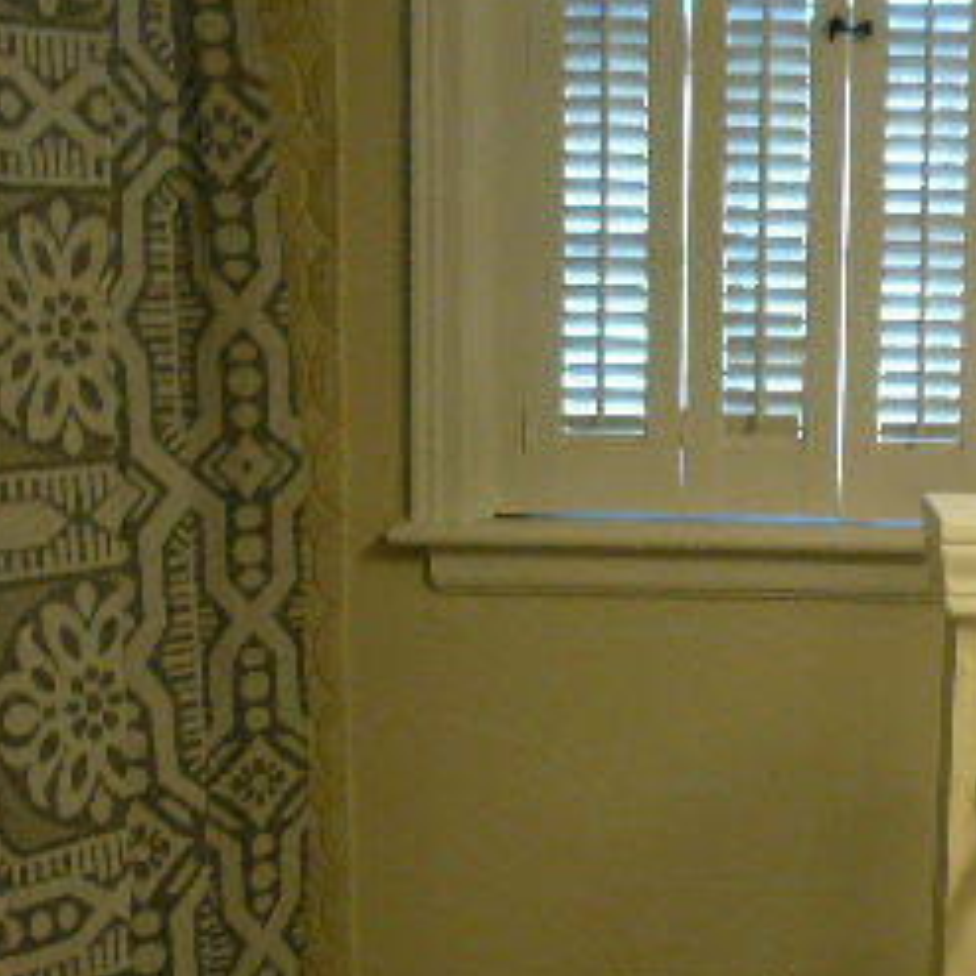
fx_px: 2042
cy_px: 612
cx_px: 857
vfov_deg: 26.8
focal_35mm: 64
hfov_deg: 26.1
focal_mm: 4.6
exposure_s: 1/30
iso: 125
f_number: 2.8
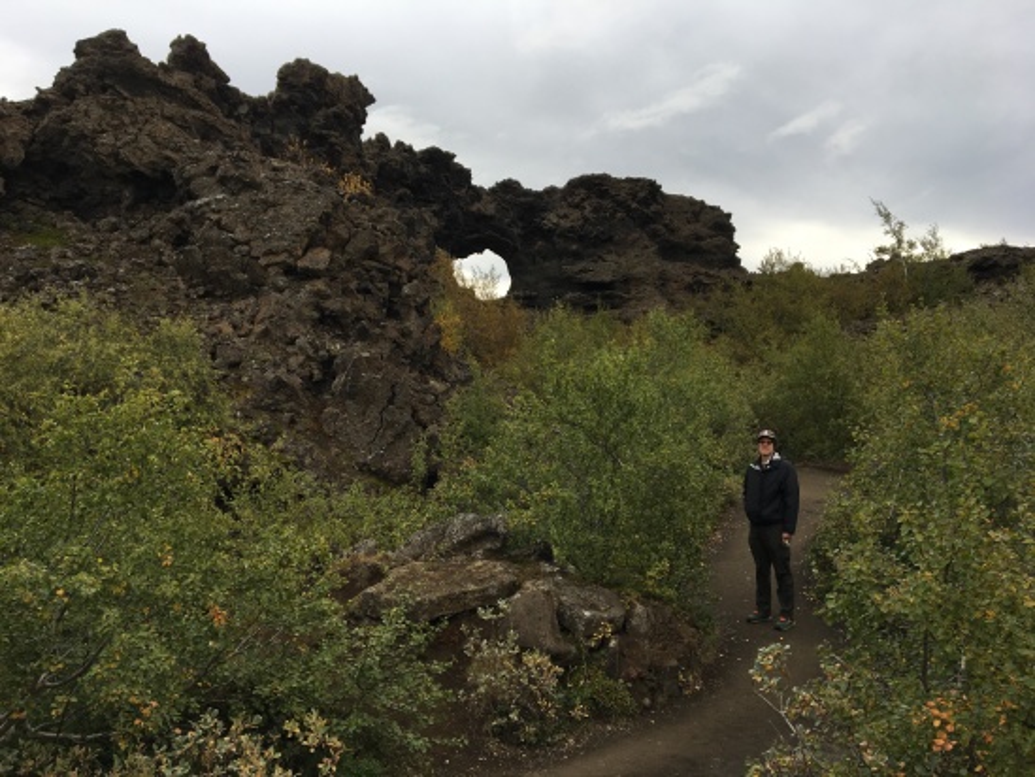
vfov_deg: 48.2
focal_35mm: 29
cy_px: 388
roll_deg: -0.4
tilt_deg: +2.4
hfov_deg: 61.6
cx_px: 518
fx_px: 867
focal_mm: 4.15
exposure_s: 1/523
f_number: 2.2
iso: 25
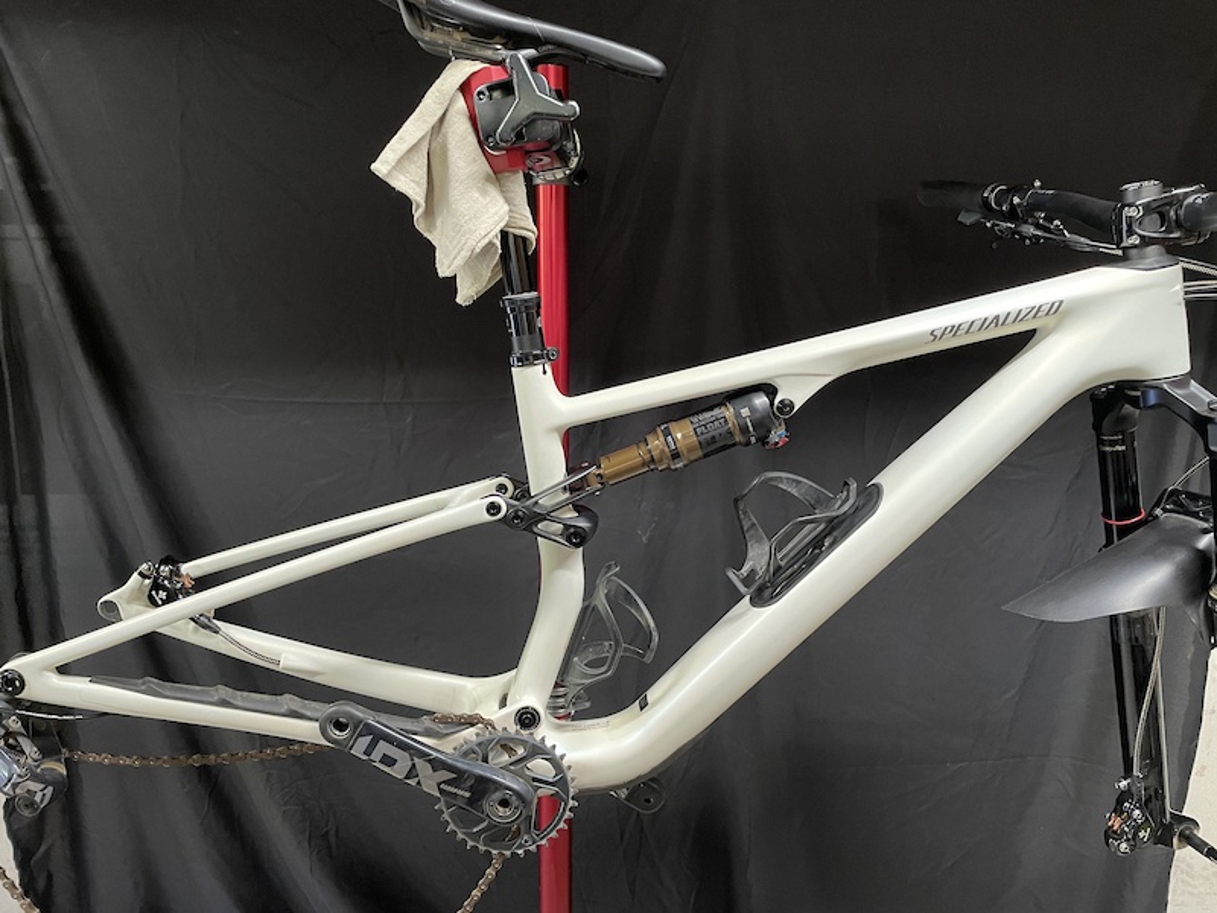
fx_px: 914
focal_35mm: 26
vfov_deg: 53.1
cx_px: 608
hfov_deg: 67.3
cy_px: 456
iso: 320
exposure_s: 1/40
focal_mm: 4.2
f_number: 1.6
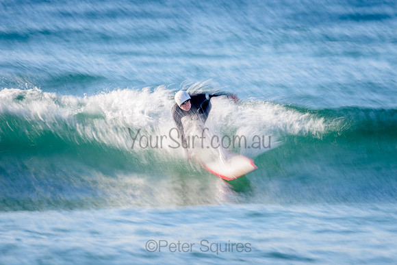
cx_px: 203
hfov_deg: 3.4
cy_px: 136
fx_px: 6761
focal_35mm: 613
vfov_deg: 2.2
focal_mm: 500
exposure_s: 1/13
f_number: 10
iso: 31
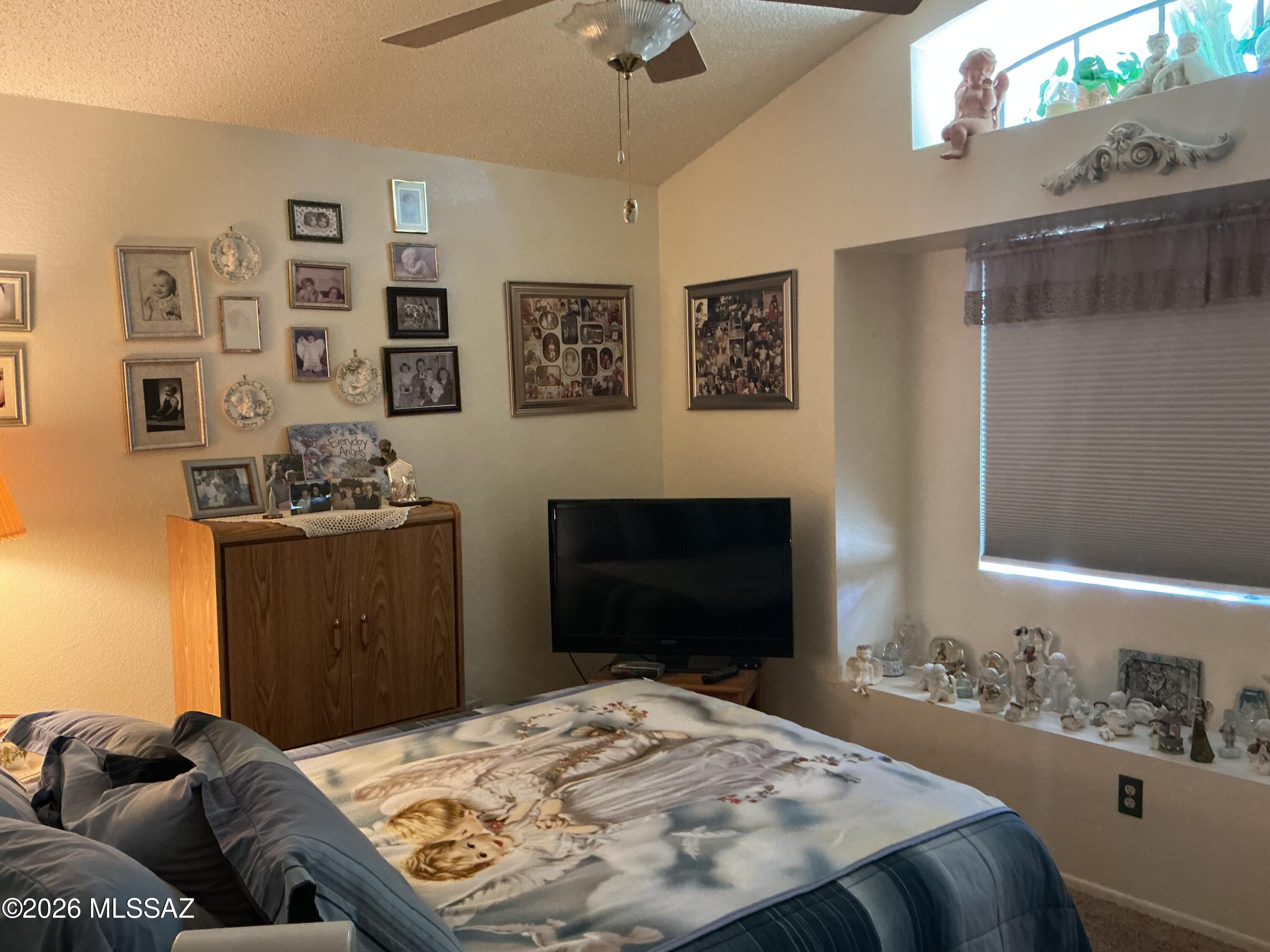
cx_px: 635
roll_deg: +1.8
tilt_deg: -4.5
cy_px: 476
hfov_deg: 61.7
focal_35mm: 29
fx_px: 1064
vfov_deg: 48.2
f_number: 1.8
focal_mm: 3
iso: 320
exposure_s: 1/40
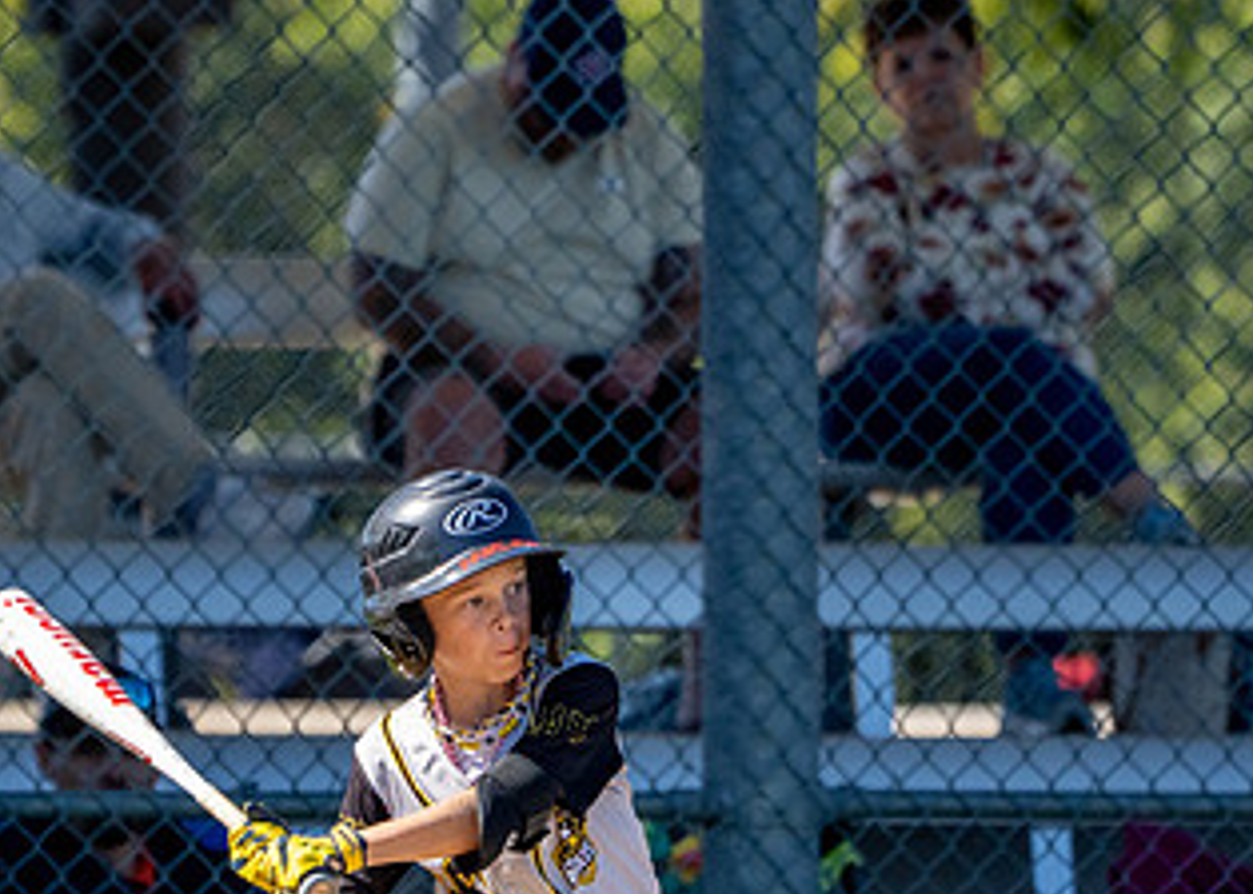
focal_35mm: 789
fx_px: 28065
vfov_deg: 1.8
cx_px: 481
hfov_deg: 2.6
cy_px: 679
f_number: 5.6
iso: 1000
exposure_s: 1/4000
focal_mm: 291
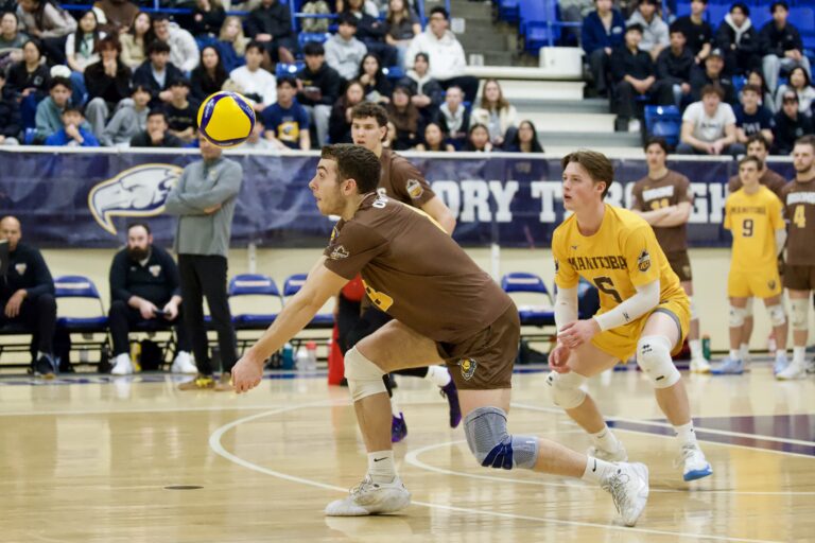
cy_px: 272
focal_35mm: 70
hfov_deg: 28.8
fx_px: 1585
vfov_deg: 19.5
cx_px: 408
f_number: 2.8
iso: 10000
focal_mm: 70
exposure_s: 1/2000
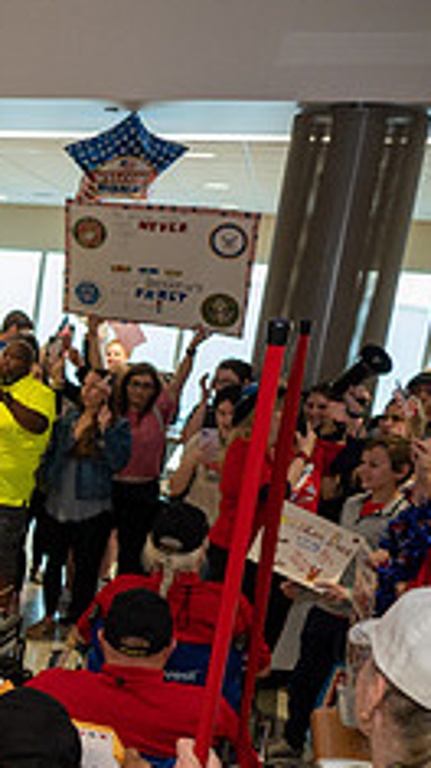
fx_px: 1261
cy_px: 556
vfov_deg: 33.3
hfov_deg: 16.2
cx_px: -356
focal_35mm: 62
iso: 1800
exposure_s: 1/60
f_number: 4.5
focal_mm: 24
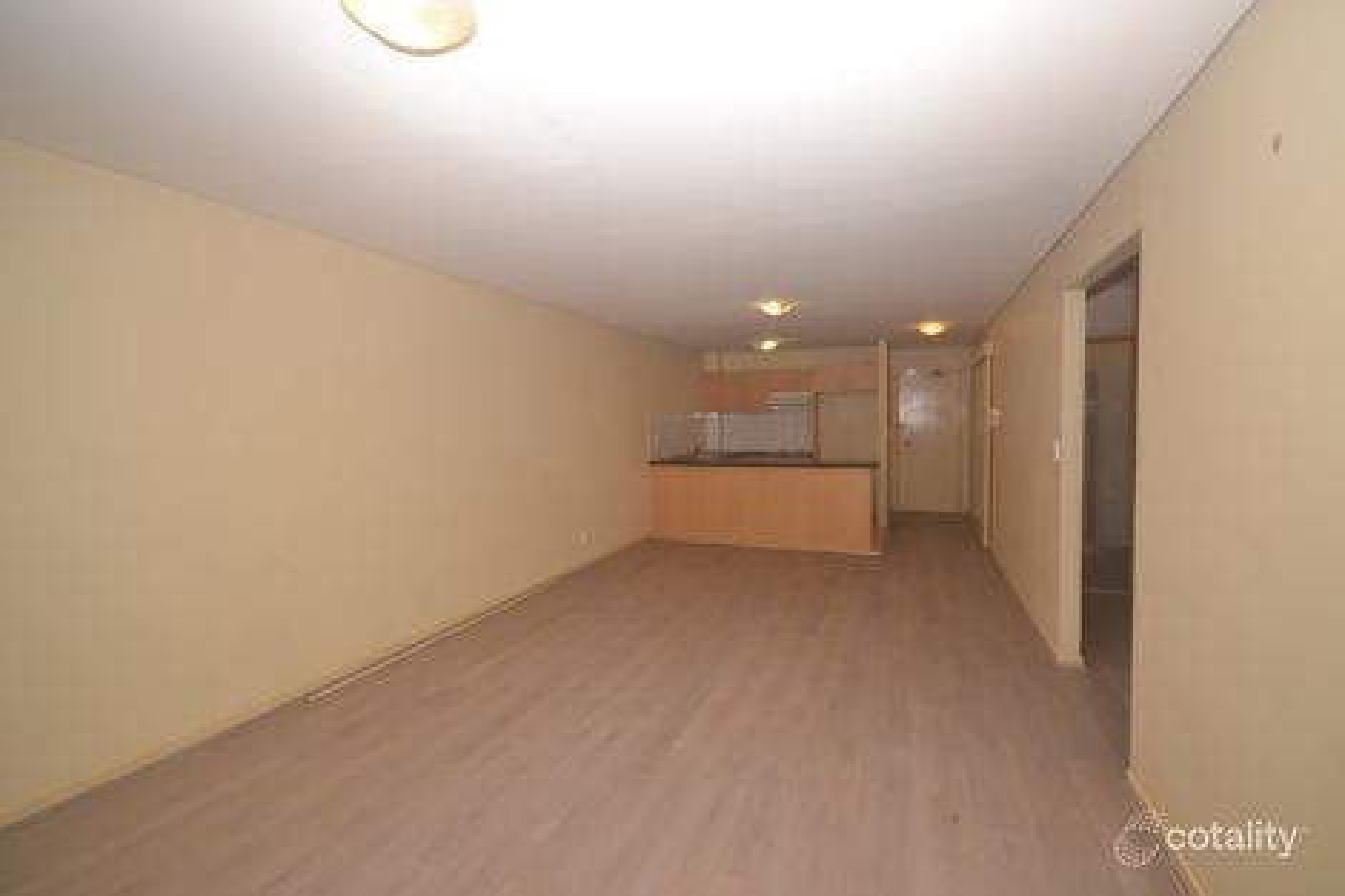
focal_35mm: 15
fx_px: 560
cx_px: 672
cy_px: 448
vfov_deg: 77.3
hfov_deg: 100.4
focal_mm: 10
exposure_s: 1/60
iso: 100
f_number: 4
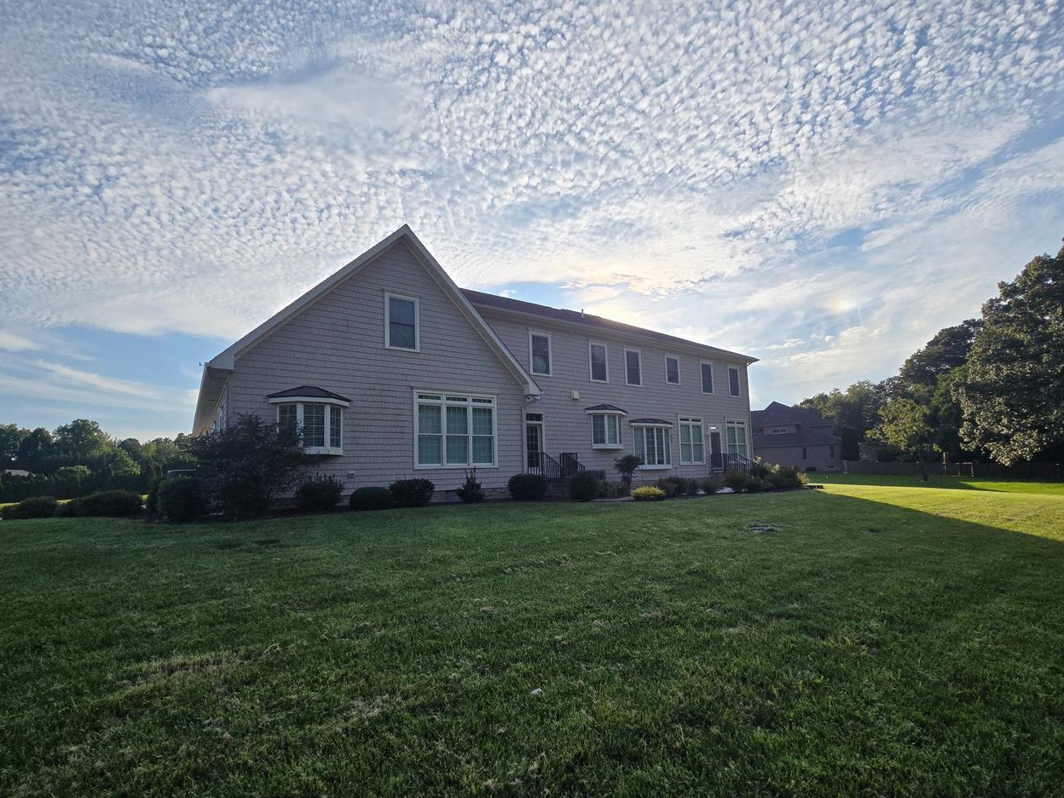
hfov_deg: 98.1
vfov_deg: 81.6
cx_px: 564
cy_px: 435
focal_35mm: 15
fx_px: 461
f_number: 2.2
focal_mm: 2.2
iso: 50
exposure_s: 1/3540
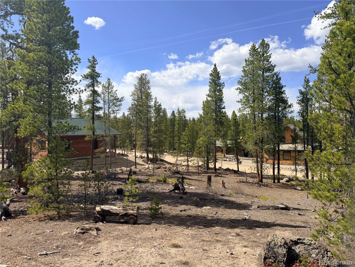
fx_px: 246
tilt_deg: -0.7
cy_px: 134
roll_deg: +1.8
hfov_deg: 71.6
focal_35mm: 24
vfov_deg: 56.8
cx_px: 178
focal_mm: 6.76
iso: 80
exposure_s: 1/5714
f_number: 1.78
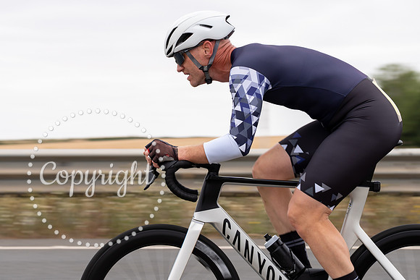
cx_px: 221
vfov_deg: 11.9
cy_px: 128
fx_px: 1348
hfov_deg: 17.7
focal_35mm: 116
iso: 100
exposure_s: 1/250
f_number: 5.6
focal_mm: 70
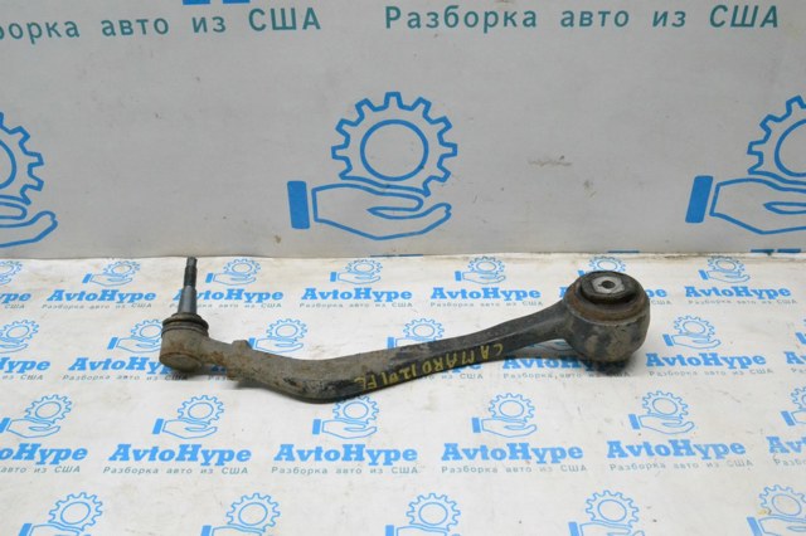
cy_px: 268
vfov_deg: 39.9
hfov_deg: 57.2
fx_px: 738
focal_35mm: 33
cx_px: 403
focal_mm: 22
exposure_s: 1/125
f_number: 13
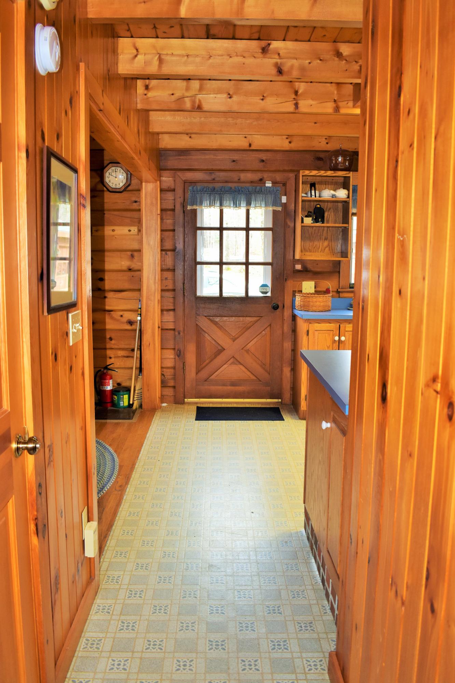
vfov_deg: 67.4
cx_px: 228
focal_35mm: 27
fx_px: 512
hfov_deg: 47.9
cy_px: 342
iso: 400
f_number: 3.5
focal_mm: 18
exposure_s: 1/60
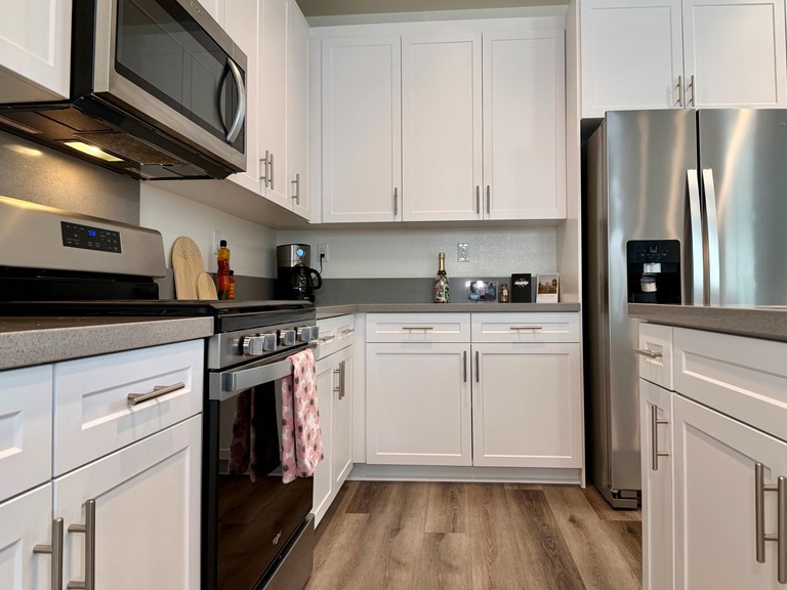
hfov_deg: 56.8
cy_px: 276
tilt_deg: +1.1
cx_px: 415
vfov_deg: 44.1
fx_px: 728
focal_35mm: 32
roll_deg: +0.7
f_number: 1.78
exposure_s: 1/120
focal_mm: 6.76
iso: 100
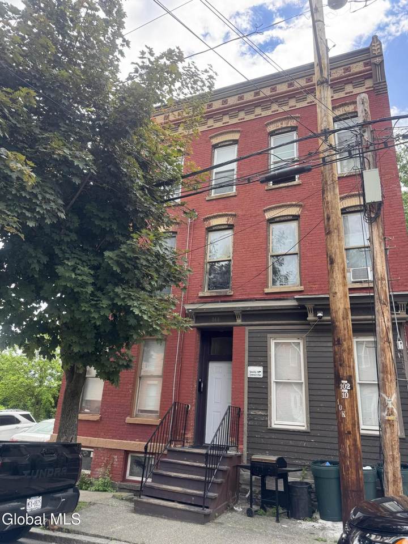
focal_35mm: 24
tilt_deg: +21.2
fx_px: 377
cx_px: 204
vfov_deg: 71.6
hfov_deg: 56.8
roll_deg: -4.2
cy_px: 272
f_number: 1.78
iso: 80
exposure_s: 1/925
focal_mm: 6.76
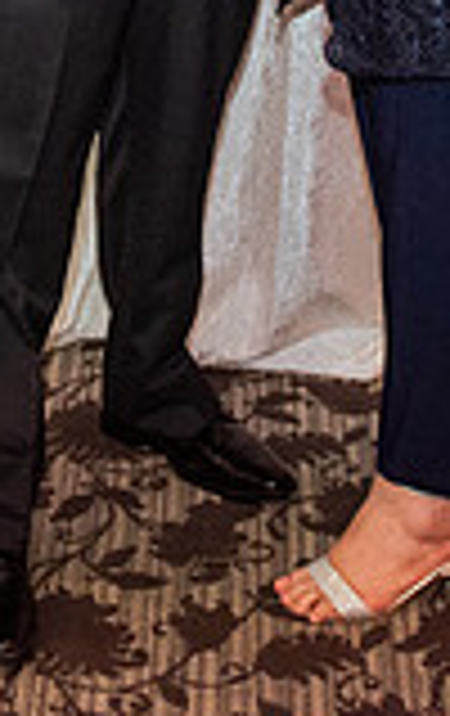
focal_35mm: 114
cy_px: -358
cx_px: 219
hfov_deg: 11.5
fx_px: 2227
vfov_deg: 16.6
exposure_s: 1/250
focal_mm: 24
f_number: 3.5
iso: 1600
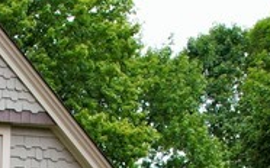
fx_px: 963
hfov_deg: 14.8
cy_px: 491
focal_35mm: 131
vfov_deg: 8.5
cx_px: -132
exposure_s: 1/500
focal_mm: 8.38
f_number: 2.8
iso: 100
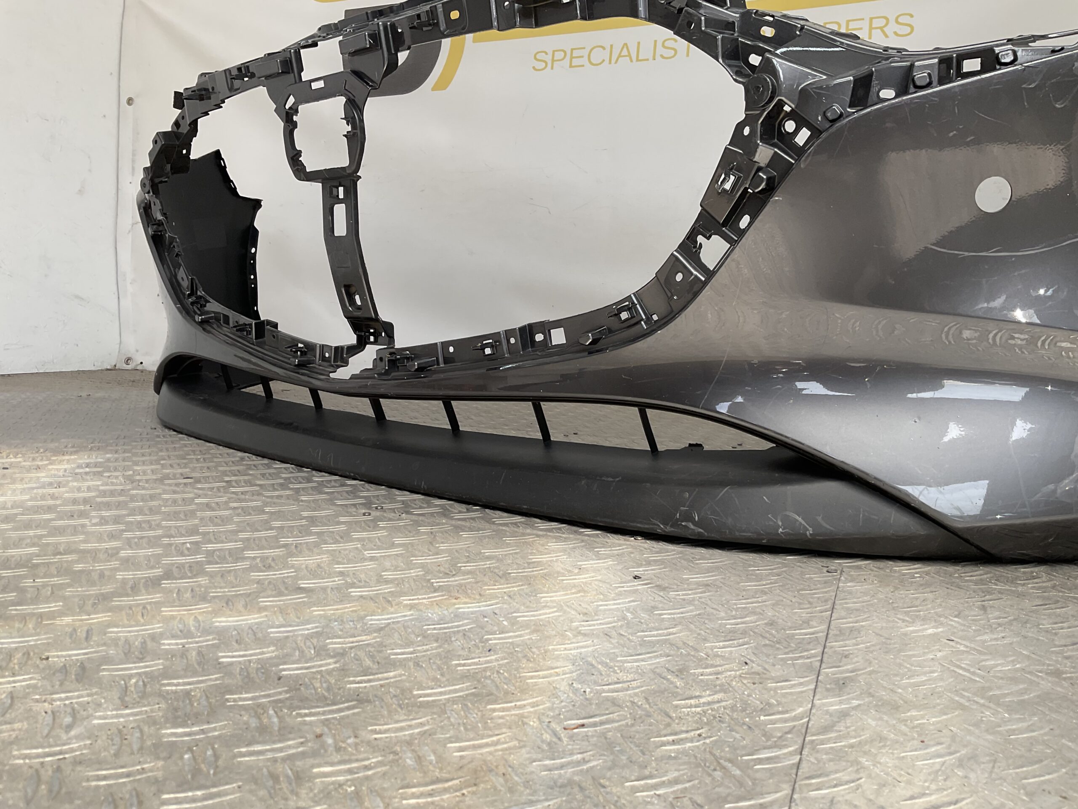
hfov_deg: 61.7
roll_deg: -3.0
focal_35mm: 29
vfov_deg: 48.2
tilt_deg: -7.0
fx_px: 903
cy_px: 404
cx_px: 539
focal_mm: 3
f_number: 1.8
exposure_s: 1/504
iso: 16
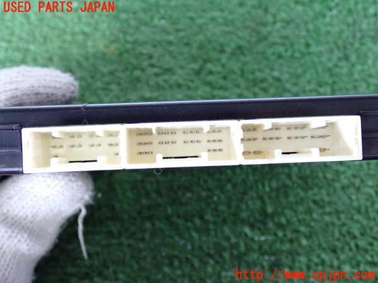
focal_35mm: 47
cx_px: 189
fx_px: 513
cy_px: 142
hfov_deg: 40.4
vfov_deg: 30.9
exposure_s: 1/50
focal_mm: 8.4
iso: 640
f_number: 3.1
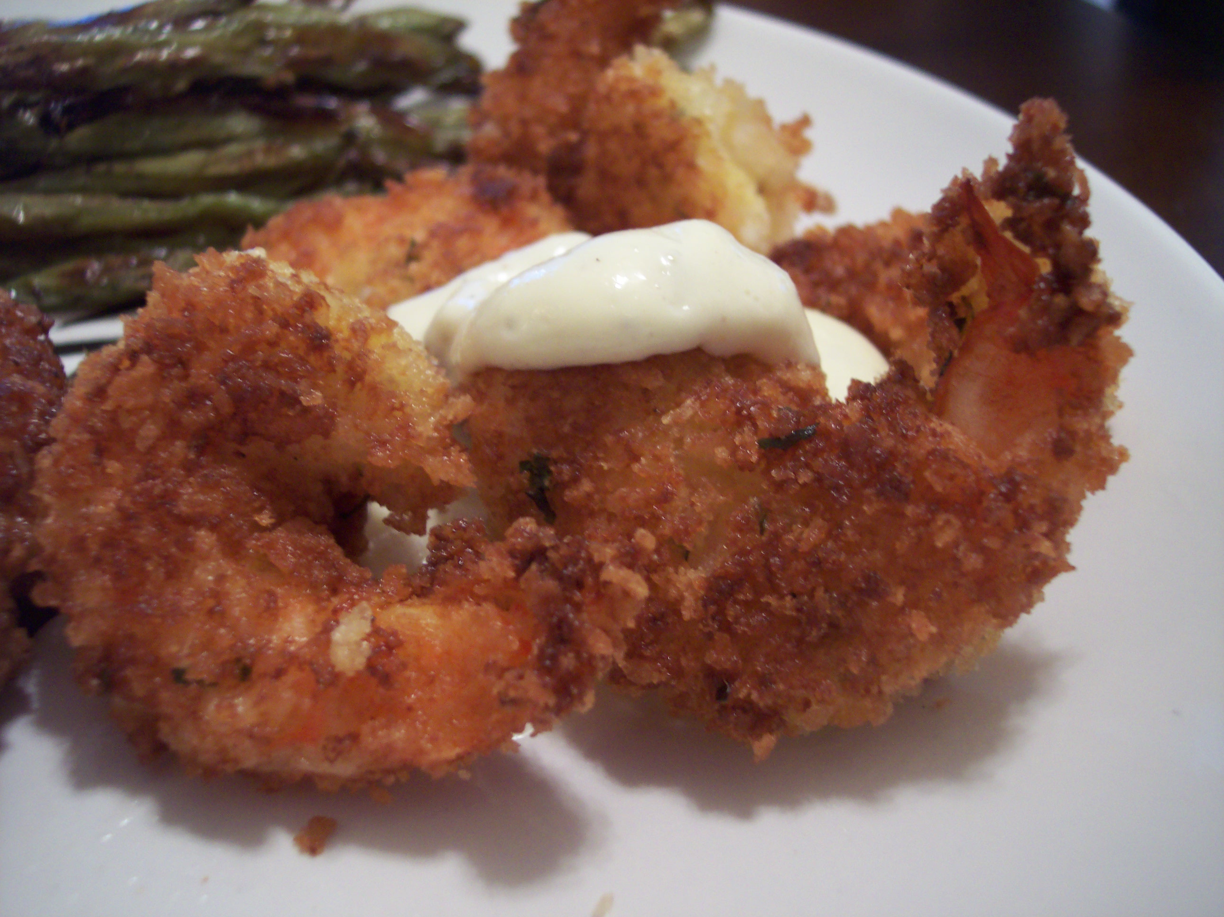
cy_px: 458
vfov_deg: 37.7
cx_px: 612
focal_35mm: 38
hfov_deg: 49.0
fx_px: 1343
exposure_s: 1/8
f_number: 2.8
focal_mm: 8
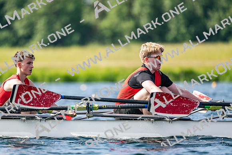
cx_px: 116
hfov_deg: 5.2
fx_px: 2578
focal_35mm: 400
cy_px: 78
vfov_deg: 3.4
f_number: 4.5
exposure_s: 1/2500
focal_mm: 400
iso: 320
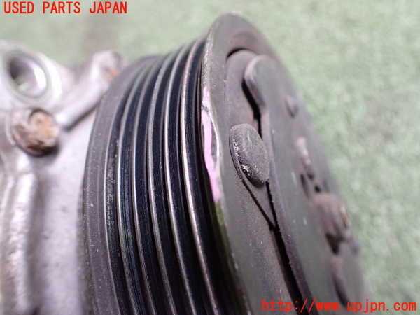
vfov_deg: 46.8
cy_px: 158
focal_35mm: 30
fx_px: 364
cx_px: 210
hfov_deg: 60.0
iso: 800
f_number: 2.3
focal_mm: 5.4
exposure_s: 1/100
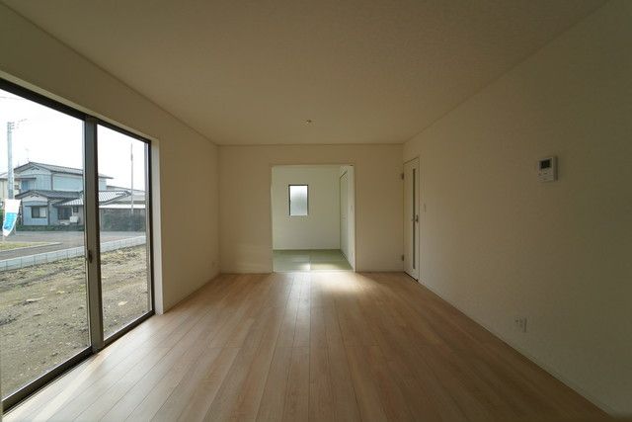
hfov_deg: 104.2
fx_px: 246
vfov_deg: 81.2
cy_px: 211
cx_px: 316
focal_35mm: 14
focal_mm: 14
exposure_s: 1/200
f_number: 4.5
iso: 100
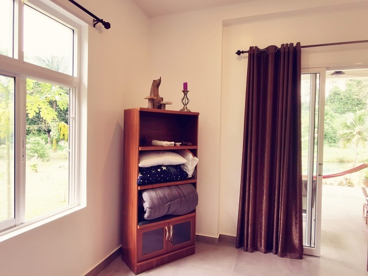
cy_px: 138
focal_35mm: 22
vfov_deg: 61.1
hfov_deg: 76.4
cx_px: 184
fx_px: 234
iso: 80
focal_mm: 2.35
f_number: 2.2
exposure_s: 1/100
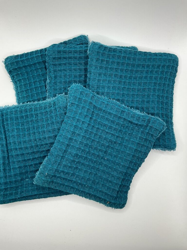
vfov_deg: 61.7
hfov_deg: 48.2
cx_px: 94
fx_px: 209
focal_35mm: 29
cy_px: 125
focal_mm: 3
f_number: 1.8
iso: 32
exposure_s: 1/122
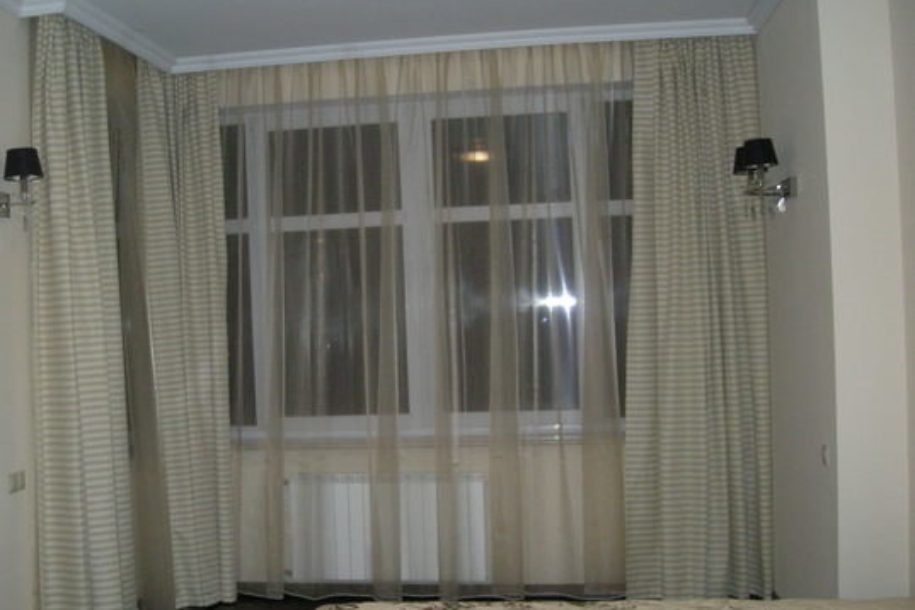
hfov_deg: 46.3
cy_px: 309
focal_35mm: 42
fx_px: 1067
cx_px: 390
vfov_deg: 31.9
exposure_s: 1/60
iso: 248
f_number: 2.8
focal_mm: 5.7
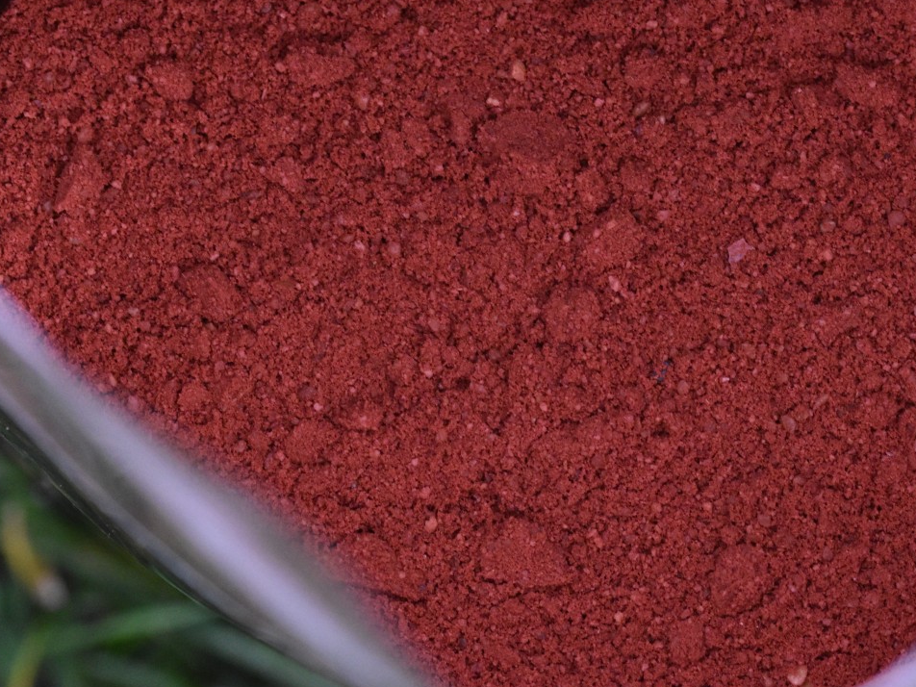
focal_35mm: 258
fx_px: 6822
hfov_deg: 7.7
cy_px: 189
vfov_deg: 5.8
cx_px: 663
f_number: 7.1
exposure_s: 1/200
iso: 2500
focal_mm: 105
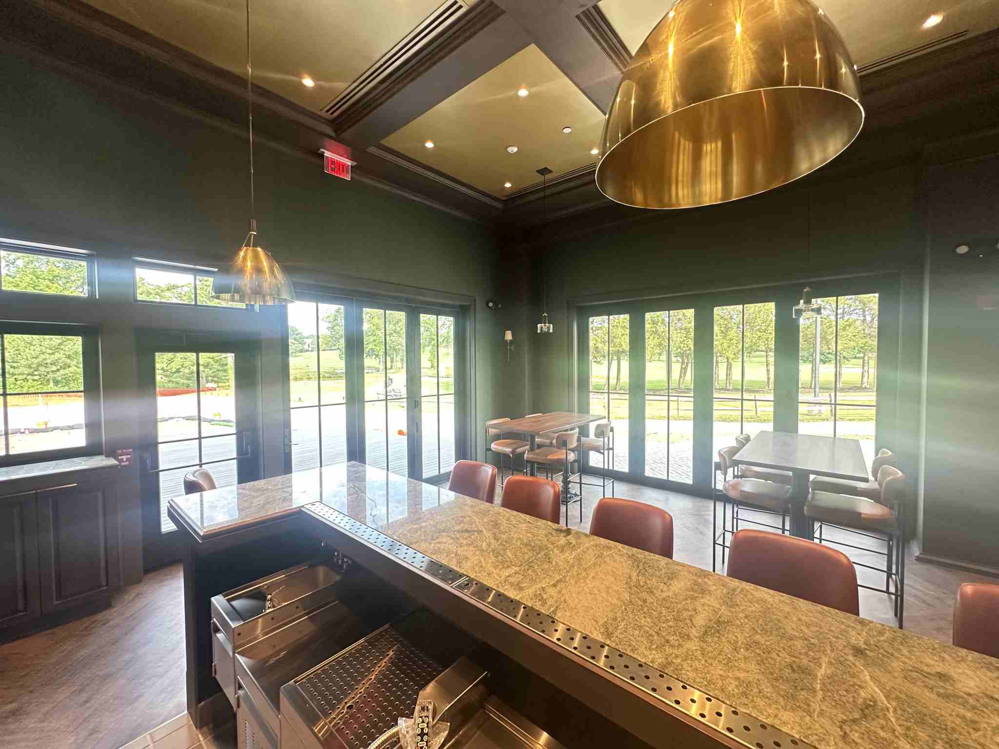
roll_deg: +0.3
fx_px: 404
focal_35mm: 14
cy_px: 374
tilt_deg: -2.0
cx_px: 500
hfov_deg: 102.1
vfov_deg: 85.7
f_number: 2.2
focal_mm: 2.22
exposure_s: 1/99
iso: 250
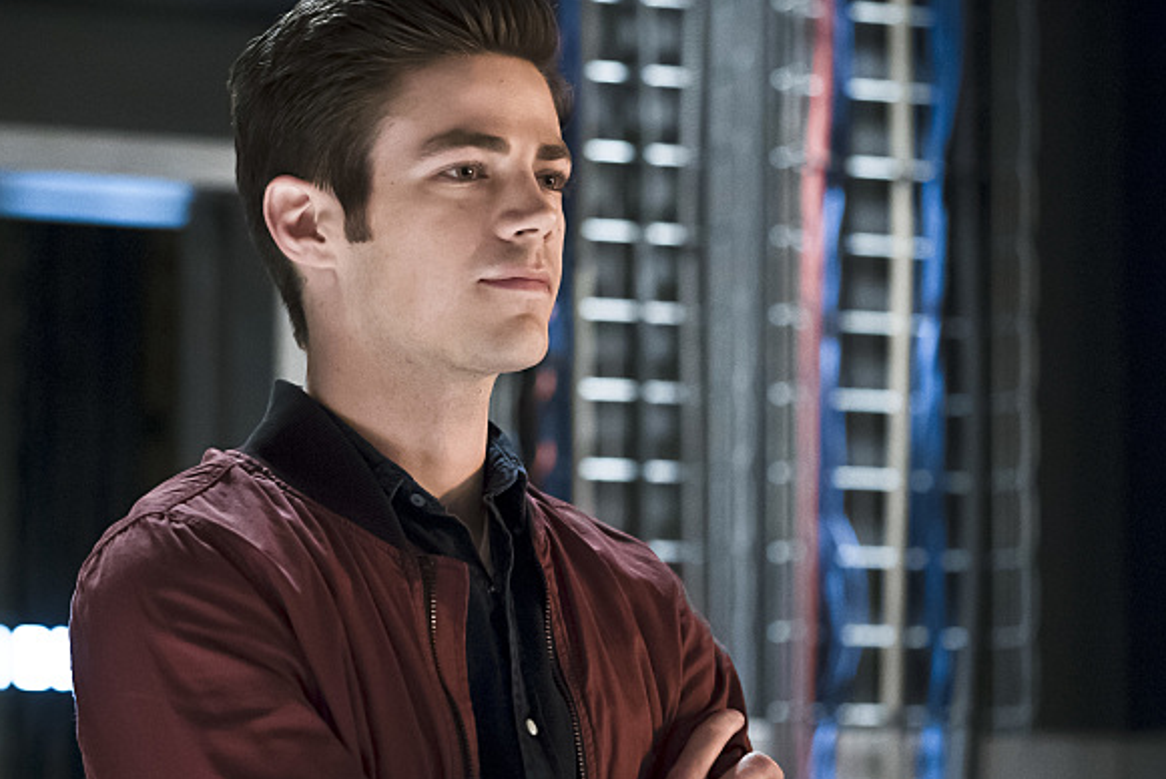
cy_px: 456
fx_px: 4731
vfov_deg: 9.4
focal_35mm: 146
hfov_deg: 14.0
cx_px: 534
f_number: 4
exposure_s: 1/200
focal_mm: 106
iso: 8000
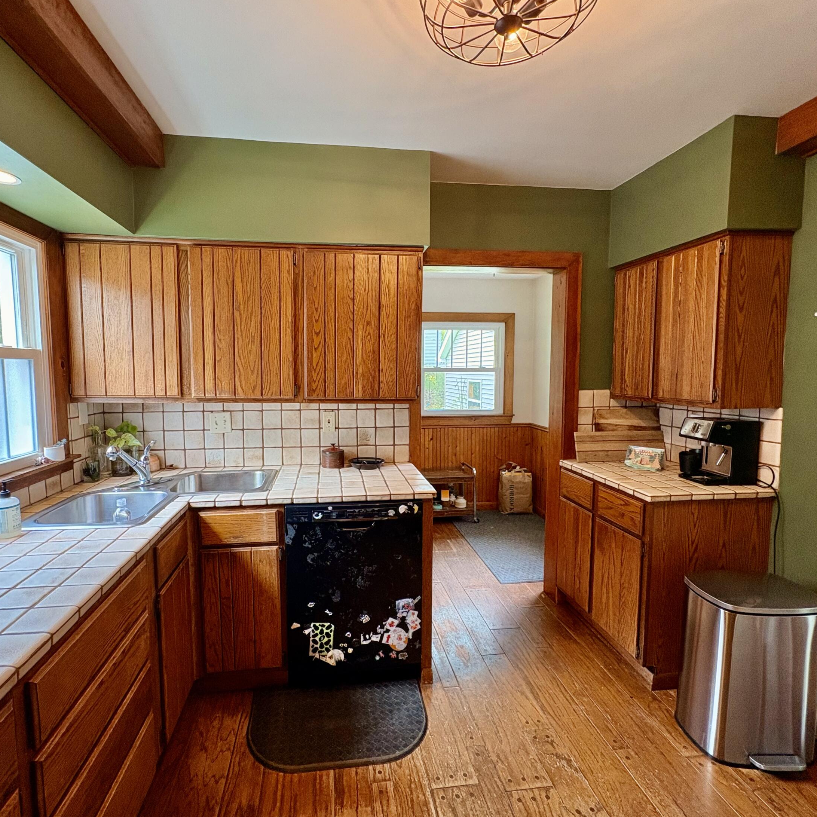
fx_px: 454
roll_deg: +0.6
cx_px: 377
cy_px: 407
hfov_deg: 83.8
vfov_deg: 84.0
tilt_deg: -4.1
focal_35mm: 17
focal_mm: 2.22
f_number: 2.2
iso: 200
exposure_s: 1/60
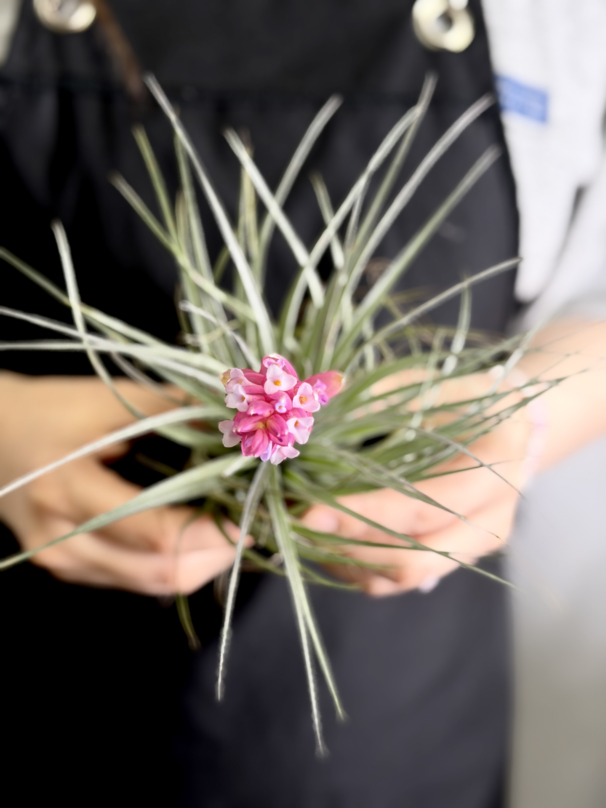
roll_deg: -1.0
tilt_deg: -21.4
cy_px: 404
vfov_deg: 39.7
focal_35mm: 48
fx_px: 1120
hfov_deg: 30.3
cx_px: 303
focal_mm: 6.76
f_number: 1.78
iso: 64
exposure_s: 1/121
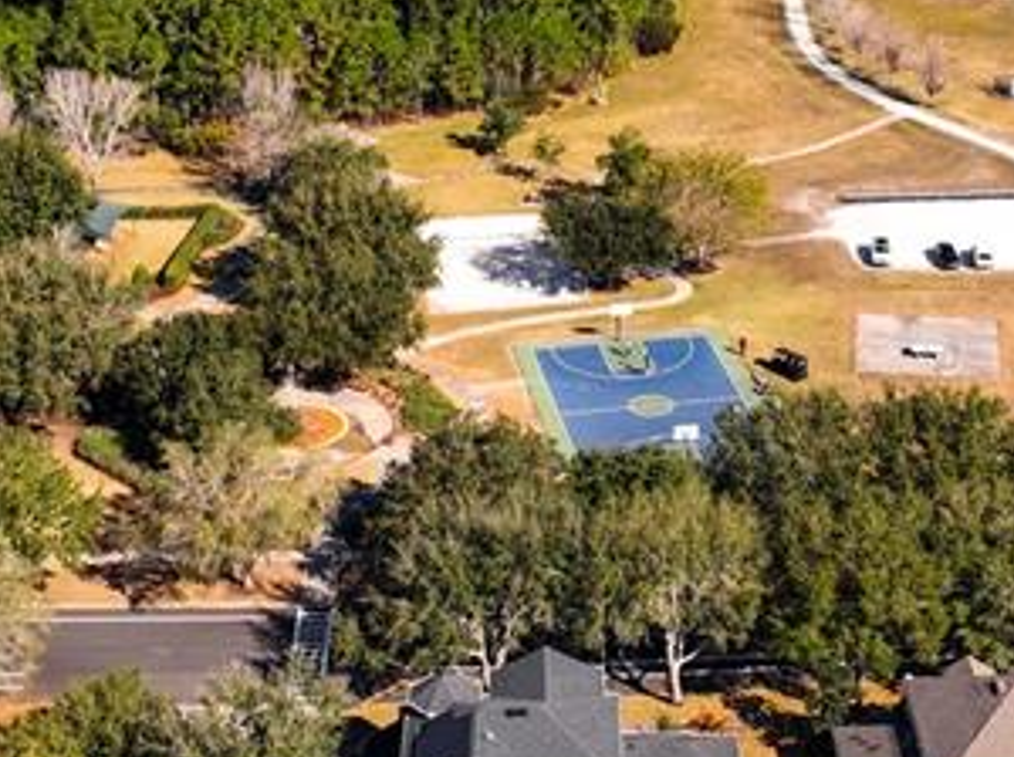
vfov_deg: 17.4
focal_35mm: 82
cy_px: -68
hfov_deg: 23.8
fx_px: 2398
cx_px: 592
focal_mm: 12.29
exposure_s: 1/50
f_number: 2.8
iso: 100
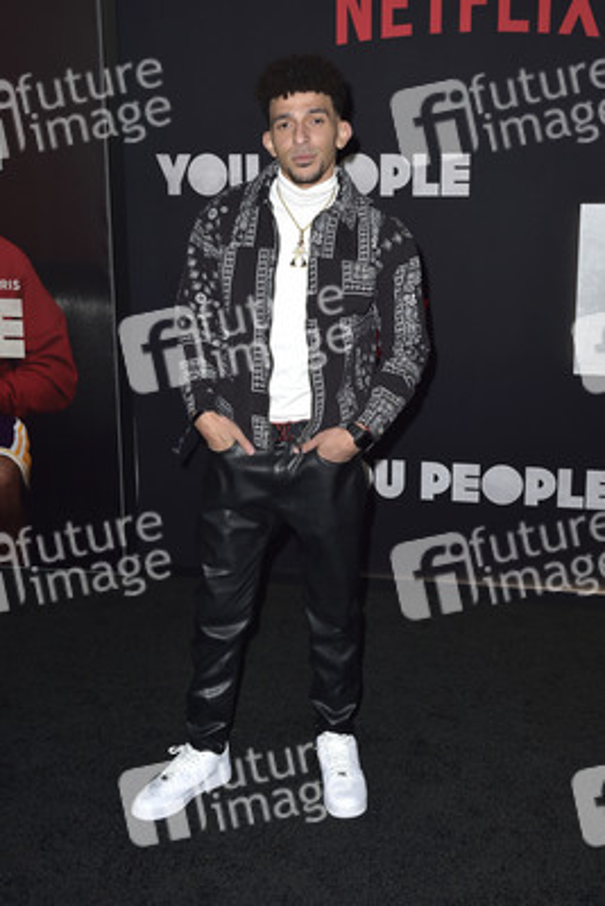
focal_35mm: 48
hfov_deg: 28.1
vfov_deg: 41.1
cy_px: 453
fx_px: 1209
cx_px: 302
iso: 400
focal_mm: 48
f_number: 6.3
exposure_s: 1/250
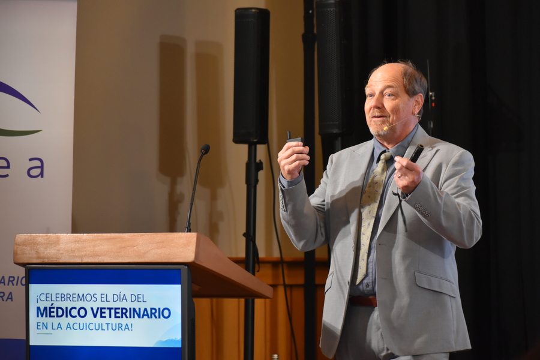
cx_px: 270
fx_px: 2812
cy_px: 180
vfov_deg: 7.3
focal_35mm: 188
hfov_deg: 11.0
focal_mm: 125
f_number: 4.8
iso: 1600
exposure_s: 1/125
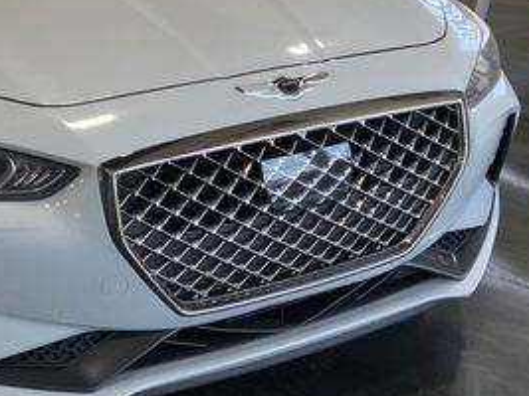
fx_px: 1100
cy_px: -77
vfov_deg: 19.3
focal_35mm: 72
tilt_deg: -11.5
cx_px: -41
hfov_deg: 25.3
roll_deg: -0.4
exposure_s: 1/156
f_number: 1.8
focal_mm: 4.25
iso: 32
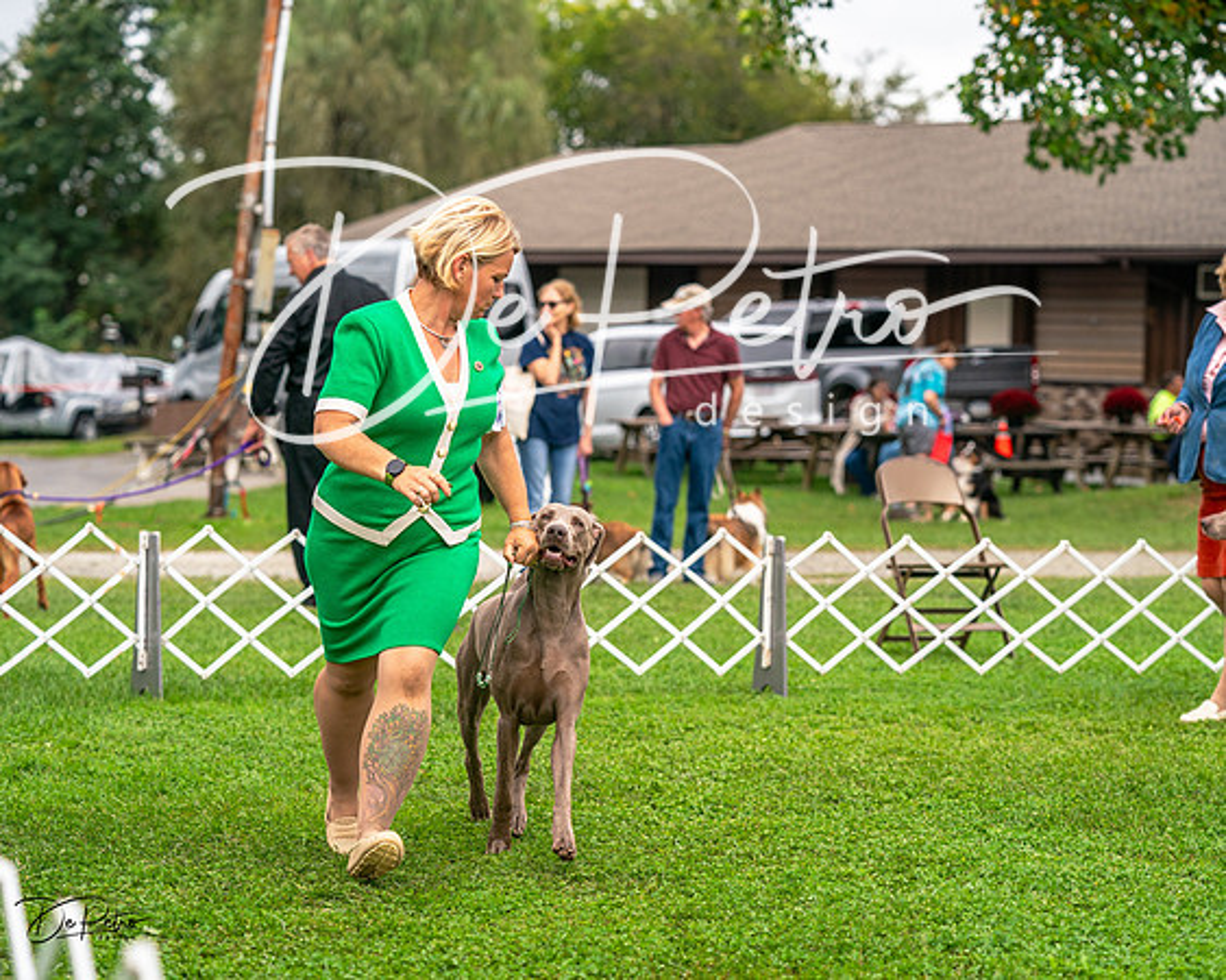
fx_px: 3962
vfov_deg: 14.1
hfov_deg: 17.6
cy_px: 490
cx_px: 613
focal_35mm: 109
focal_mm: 97
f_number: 3.5
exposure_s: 1/1250
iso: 400
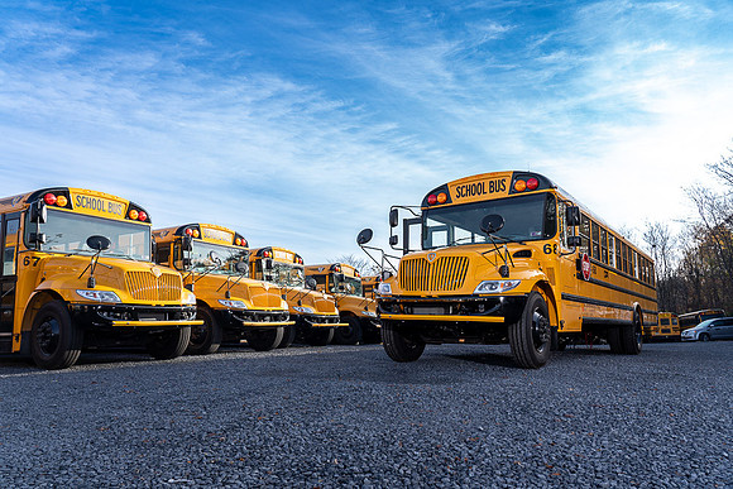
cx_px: 366
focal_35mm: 24
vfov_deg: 53.2
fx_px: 489
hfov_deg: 73.7
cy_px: 244
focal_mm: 24
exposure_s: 1/250
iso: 125
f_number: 5.6
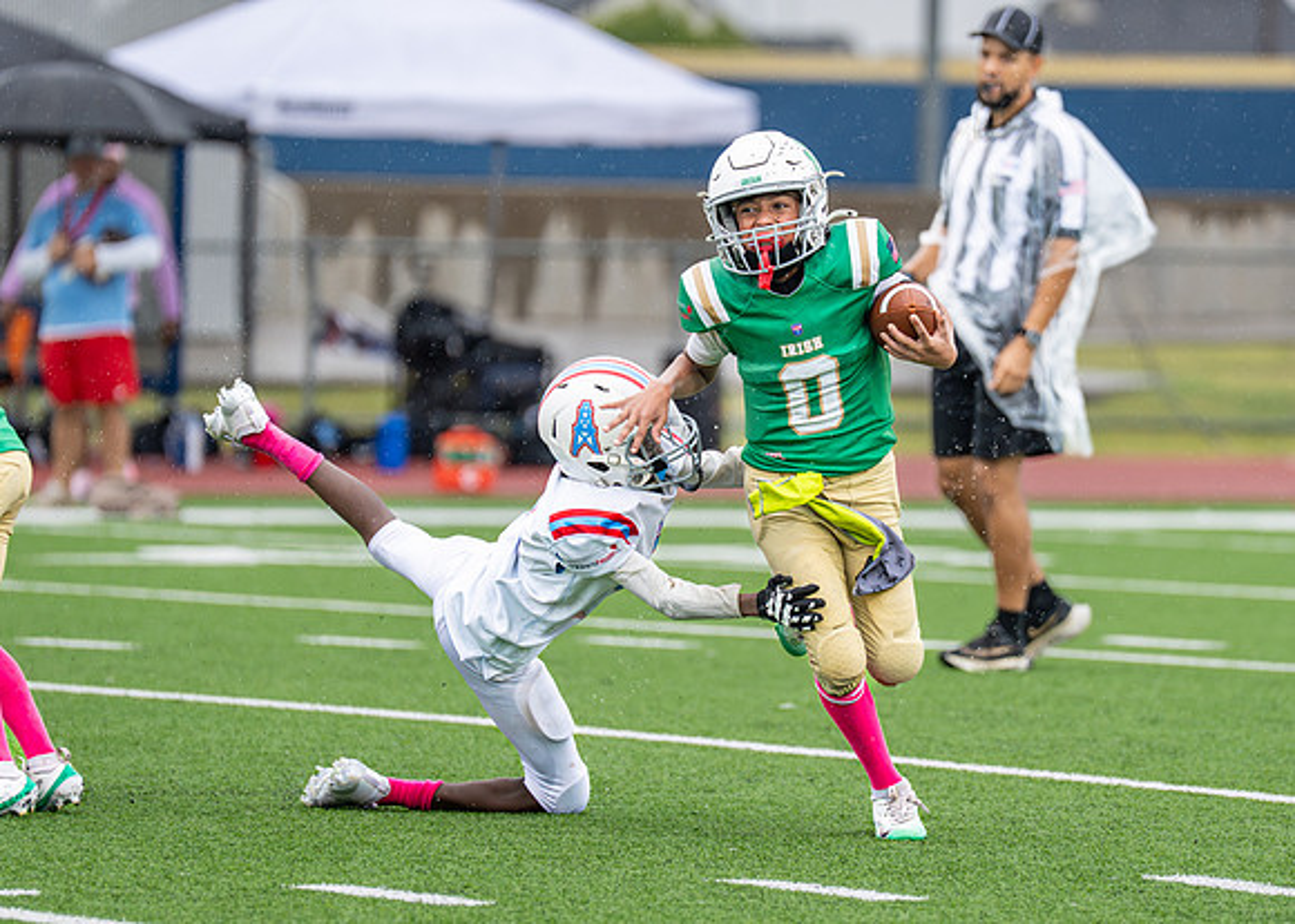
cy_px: 461
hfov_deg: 5.6
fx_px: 13125
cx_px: 755
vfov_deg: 4.0
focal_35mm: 357
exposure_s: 1/1000
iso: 400
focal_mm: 200
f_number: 2.8
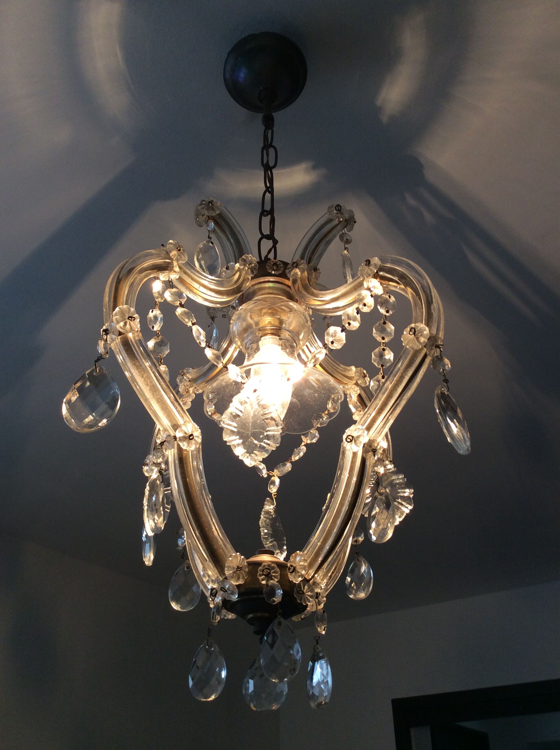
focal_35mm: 32
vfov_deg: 56.9
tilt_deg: +34.1
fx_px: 692
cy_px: 375
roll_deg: -0.1
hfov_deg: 44.1
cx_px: 280
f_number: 2.4
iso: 64
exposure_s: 1/25
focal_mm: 3.3
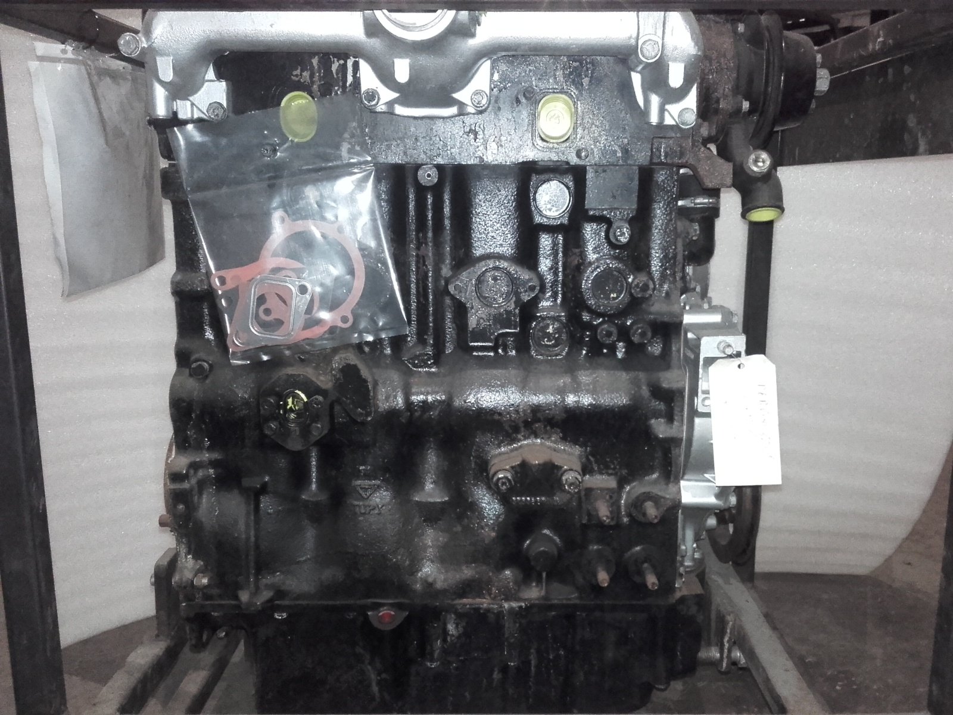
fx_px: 853
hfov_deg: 58.4
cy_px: 358
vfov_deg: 45.4
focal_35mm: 31
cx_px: 476
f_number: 2.2
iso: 420
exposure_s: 1/20
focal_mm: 3.31
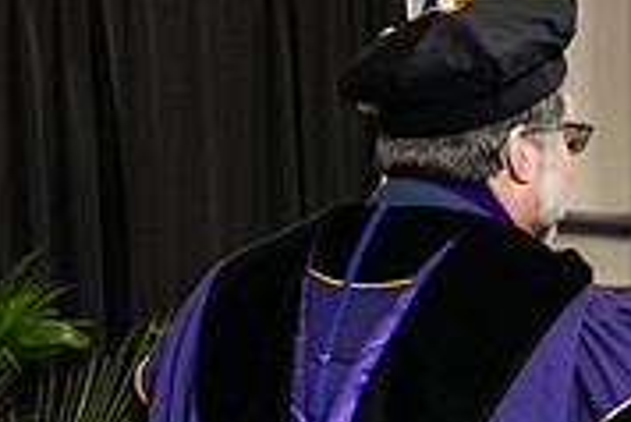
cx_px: 766
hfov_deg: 9.4
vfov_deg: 6.4
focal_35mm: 215
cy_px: 342
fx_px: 3771
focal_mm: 66
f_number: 5
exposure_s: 1/200
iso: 2500
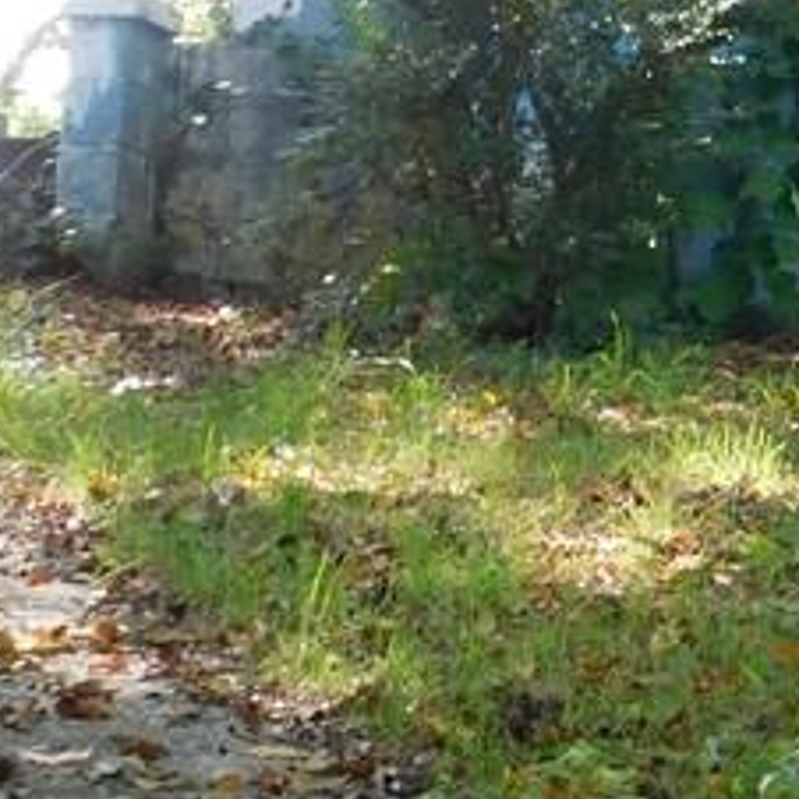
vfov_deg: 11.6
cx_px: 1446
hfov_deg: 11.3
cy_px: -431
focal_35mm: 144
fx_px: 3760
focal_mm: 6.3
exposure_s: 1/80
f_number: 3.5
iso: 125
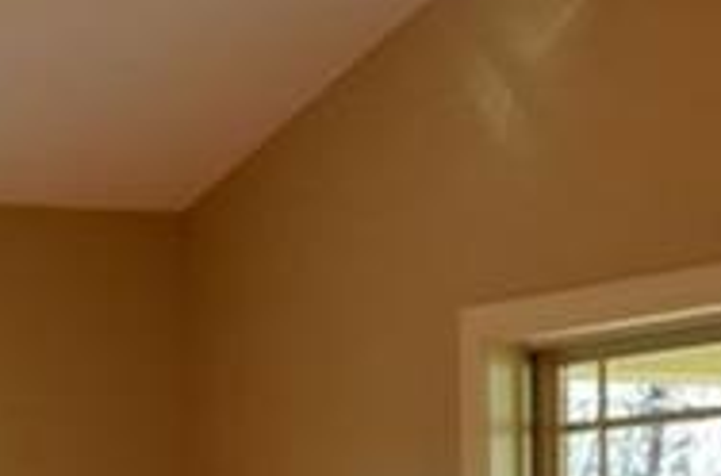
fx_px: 2934
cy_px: 866
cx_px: -138
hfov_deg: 13.6
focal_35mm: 147
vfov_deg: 8.9
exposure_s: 1/80
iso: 400
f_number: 4.5
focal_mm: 18
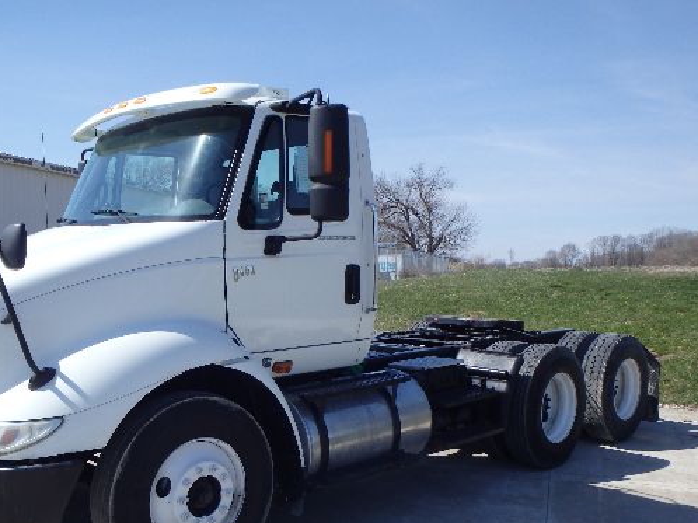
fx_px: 726
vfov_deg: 39.5
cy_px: 314
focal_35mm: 36
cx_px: 261
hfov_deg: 50.8
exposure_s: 1/125
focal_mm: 5
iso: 125
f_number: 11
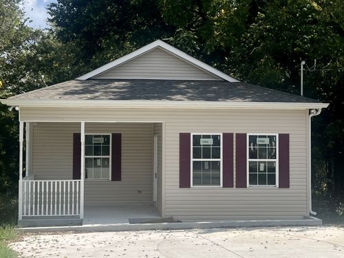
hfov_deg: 67.3
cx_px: 172
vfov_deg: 53.1
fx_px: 258
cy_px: 129
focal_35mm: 26
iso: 50
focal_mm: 5.7
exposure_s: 1/3356
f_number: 1.5
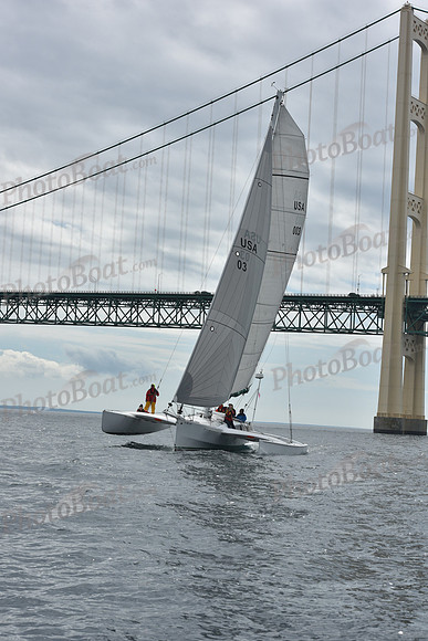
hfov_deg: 19.5
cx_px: 214
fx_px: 1247
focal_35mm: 70
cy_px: 320
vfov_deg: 28.8
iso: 250
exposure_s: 1/800
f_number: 11
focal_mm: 70
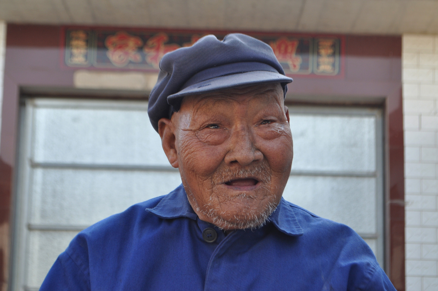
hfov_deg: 24.6
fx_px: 1003
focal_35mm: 82
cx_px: 219
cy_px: 146
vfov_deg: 16.5
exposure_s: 1/60
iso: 200
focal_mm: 55
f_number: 8
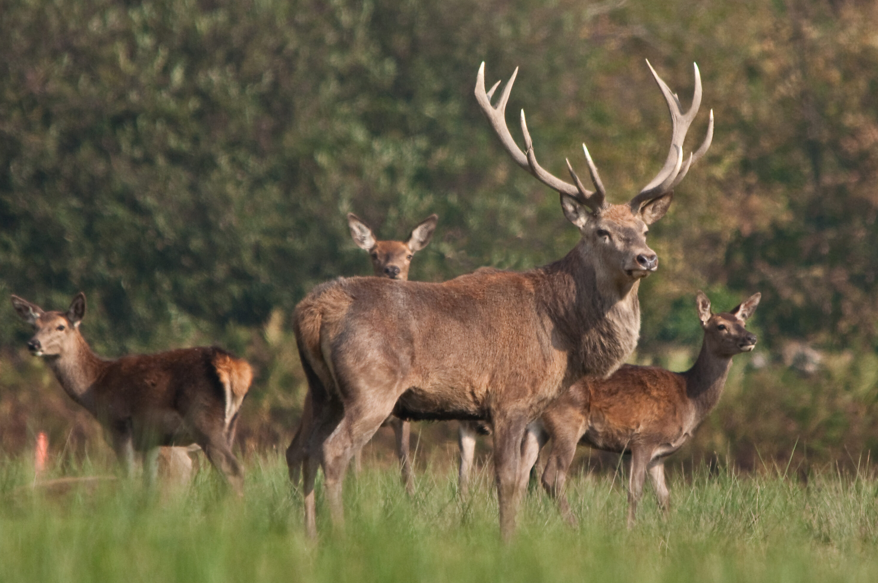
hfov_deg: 2.7
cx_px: 445
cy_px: 296
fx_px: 18564
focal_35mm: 762
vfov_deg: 1.8
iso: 400
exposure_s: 1/1000
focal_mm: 500
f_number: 6.3
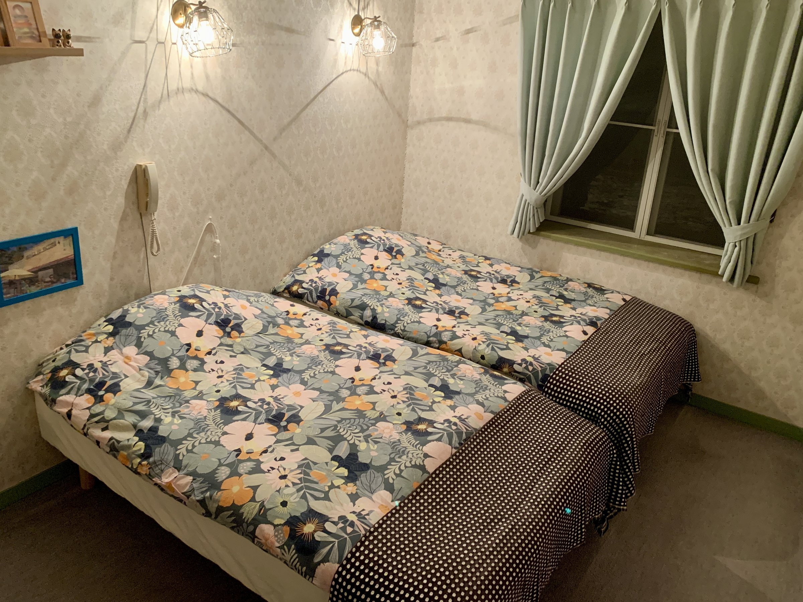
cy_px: 301
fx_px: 603
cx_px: 402
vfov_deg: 53.1
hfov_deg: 67.3
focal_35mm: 26
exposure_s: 1/50
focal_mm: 4.25
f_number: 1.8
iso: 250
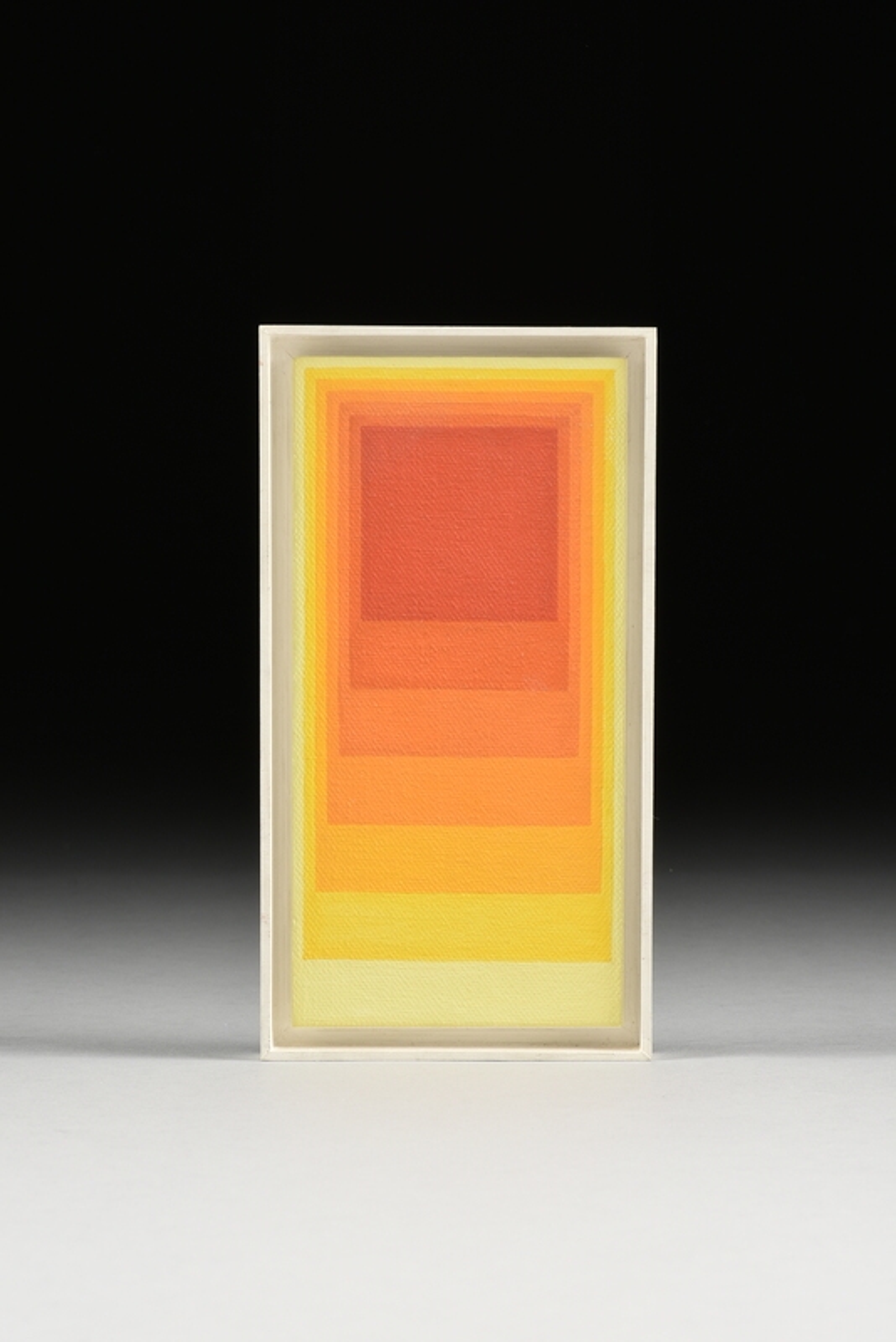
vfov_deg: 15.2
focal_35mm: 135
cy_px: 671
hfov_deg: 10.2
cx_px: 448
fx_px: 5035
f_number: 13
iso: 200
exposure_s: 1/100
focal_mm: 90
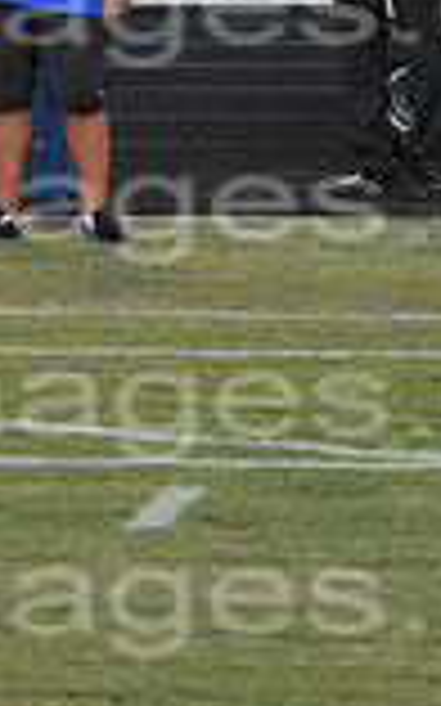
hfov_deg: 4.0
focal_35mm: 323
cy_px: -85
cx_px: -248
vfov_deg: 6.5
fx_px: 6217
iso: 1600
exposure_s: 1/400
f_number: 3.2
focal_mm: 86
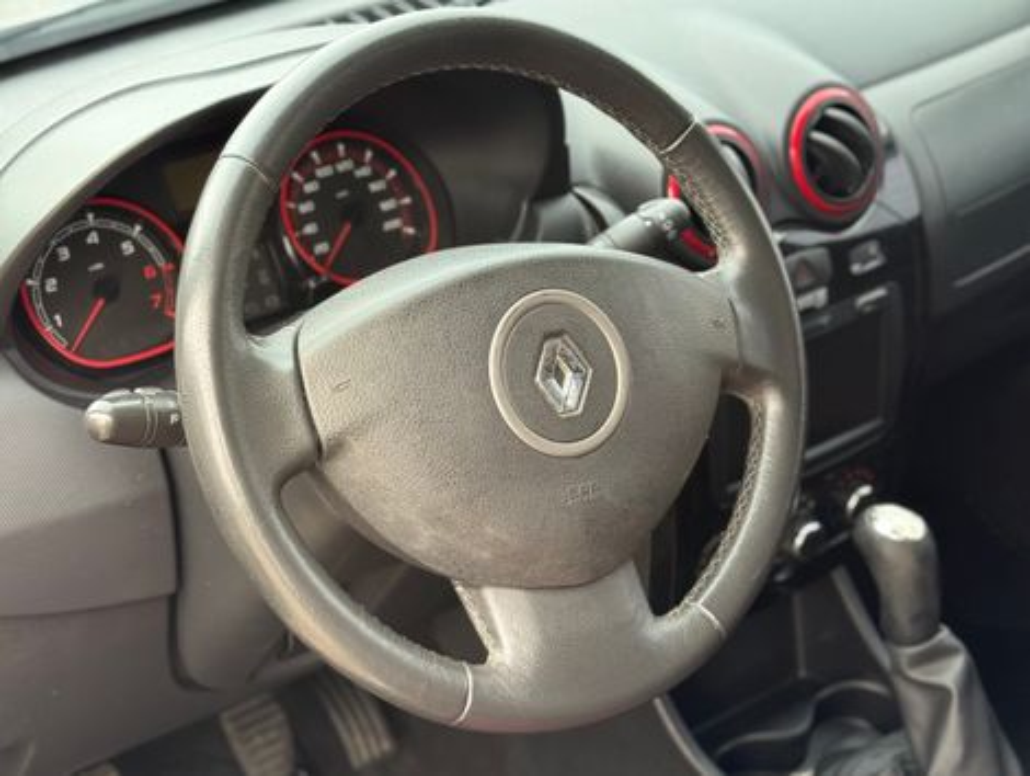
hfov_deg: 39.6
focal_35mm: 48
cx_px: 515
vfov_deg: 30.3
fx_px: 1430
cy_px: 388
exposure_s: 1/241
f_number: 1.78
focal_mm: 6.76
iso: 160
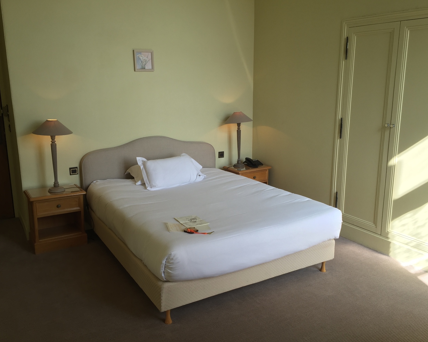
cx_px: 216
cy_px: 171
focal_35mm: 31
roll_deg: +0.8
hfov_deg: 57.2
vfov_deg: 47.1
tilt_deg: -12.3
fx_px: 393
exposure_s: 1/141
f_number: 2.2
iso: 32
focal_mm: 4.15
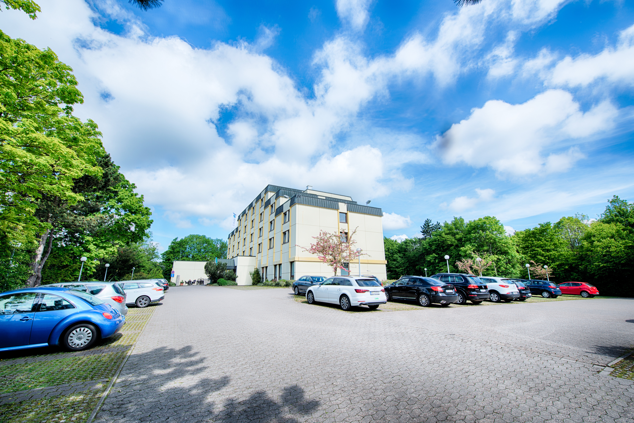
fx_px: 247
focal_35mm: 14
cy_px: 212
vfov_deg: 81.2
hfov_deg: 104.2
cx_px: 317
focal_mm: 14
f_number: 8
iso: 100
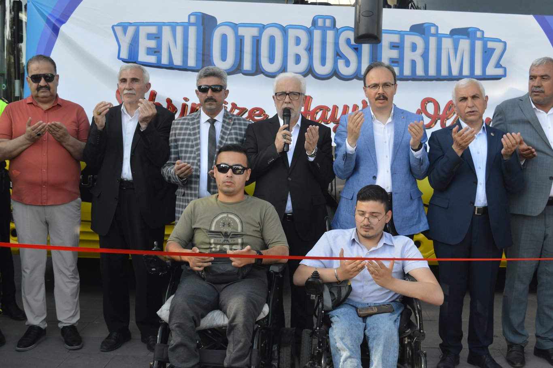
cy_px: 184
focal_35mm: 45
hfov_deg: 43.6
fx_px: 691
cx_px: 276
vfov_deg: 29.9
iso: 160
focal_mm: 30
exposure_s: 1/125
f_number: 5.6
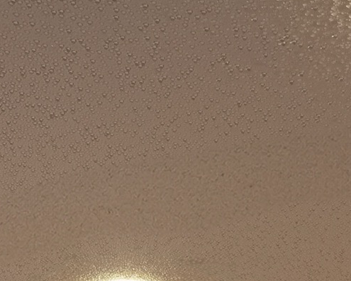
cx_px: 313
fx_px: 945
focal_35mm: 91
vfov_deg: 13.4
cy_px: 635
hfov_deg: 20.6
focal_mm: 12
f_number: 11
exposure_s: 1/15
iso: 400
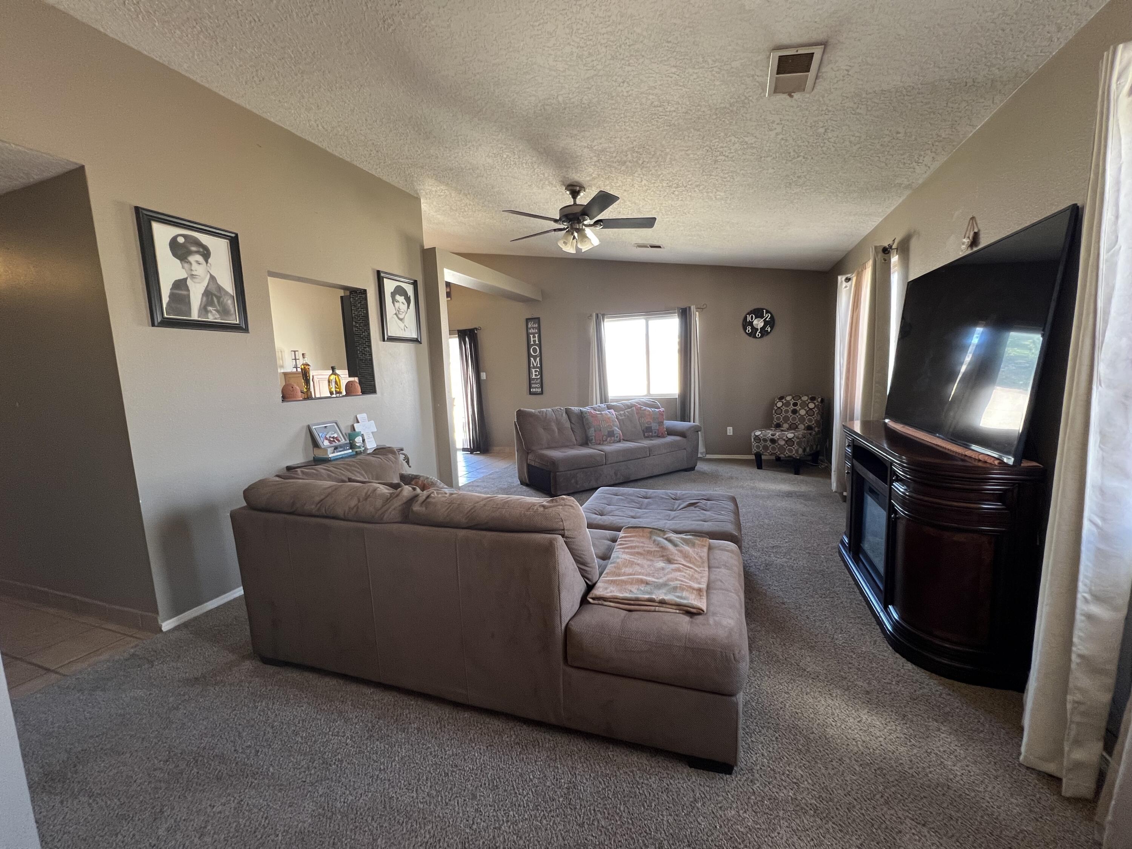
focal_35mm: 13
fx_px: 425
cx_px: 566
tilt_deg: -6.9
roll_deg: +2.6
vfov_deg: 89.9
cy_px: 424
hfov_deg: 106.2
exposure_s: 1/60
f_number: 1.8
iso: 200
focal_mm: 1.57
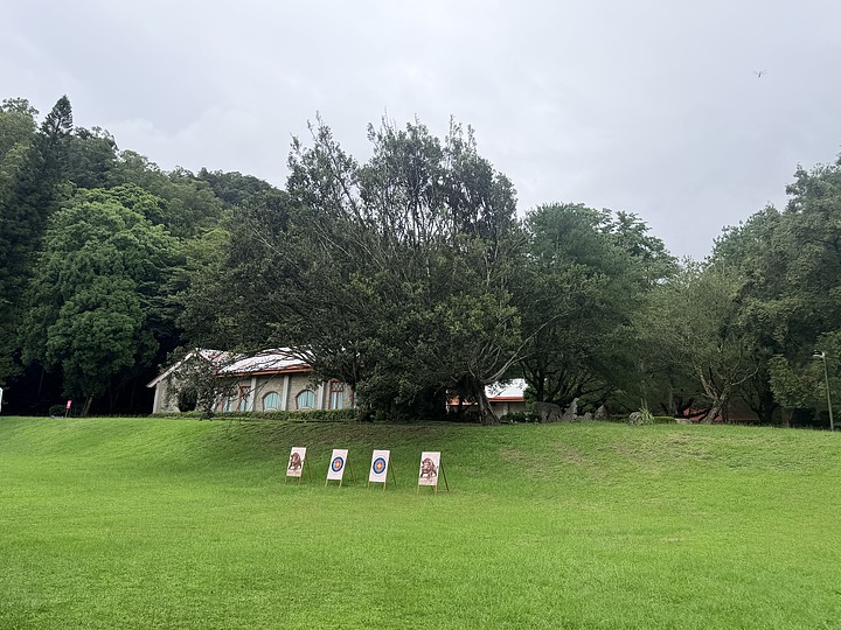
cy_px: 304
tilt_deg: +10.0
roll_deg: -0.7
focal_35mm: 26
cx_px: 417
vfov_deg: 53.1
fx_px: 632
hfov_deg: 67.3
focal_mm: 6.76
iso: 80
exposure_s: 1/3584
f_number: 1.78
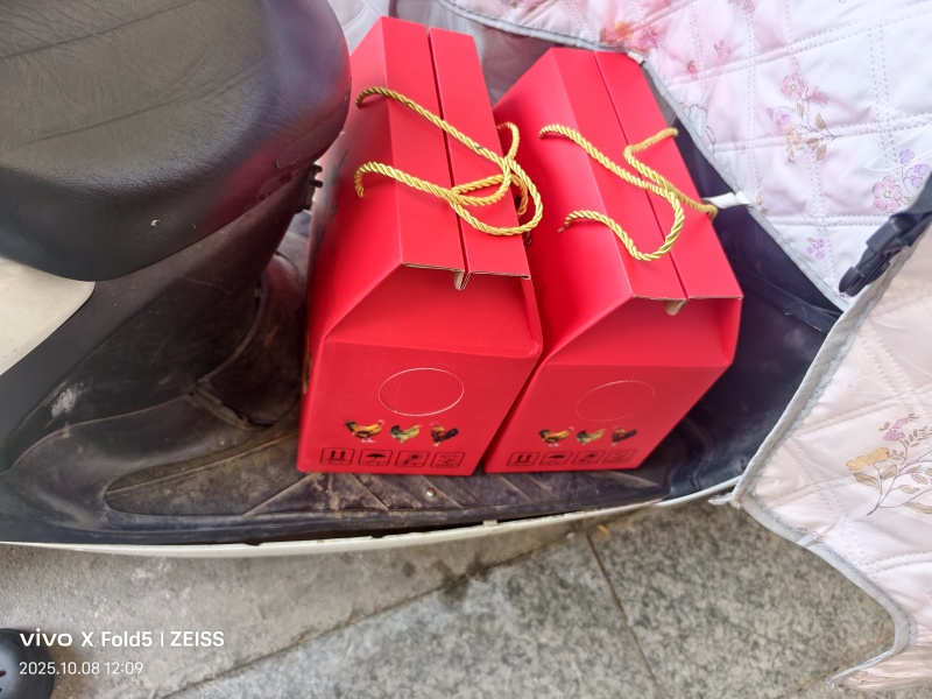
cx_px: 466
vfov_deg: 58.9
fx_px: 619
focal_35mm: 23
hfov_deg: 73.9
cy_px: 350
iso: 110
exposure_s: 1/500
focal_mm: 5.6
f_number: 1.57
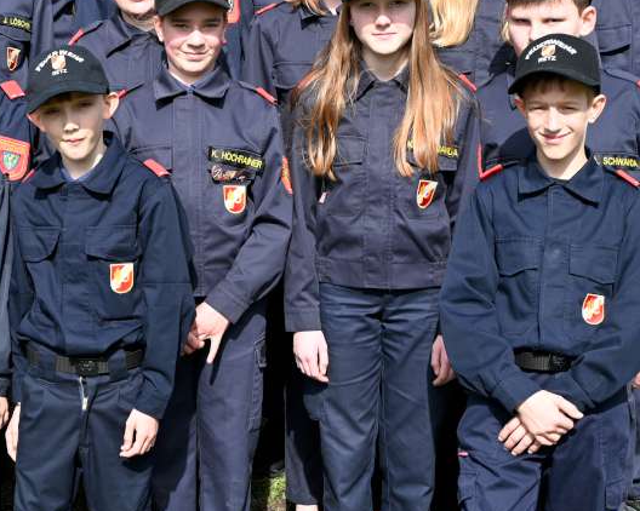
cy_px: 197
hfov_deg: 23.9
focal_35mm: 79
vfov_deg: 19.4
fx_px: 1496
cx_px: 147
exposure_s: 1/250
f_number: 5.6
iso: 100
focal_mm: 37
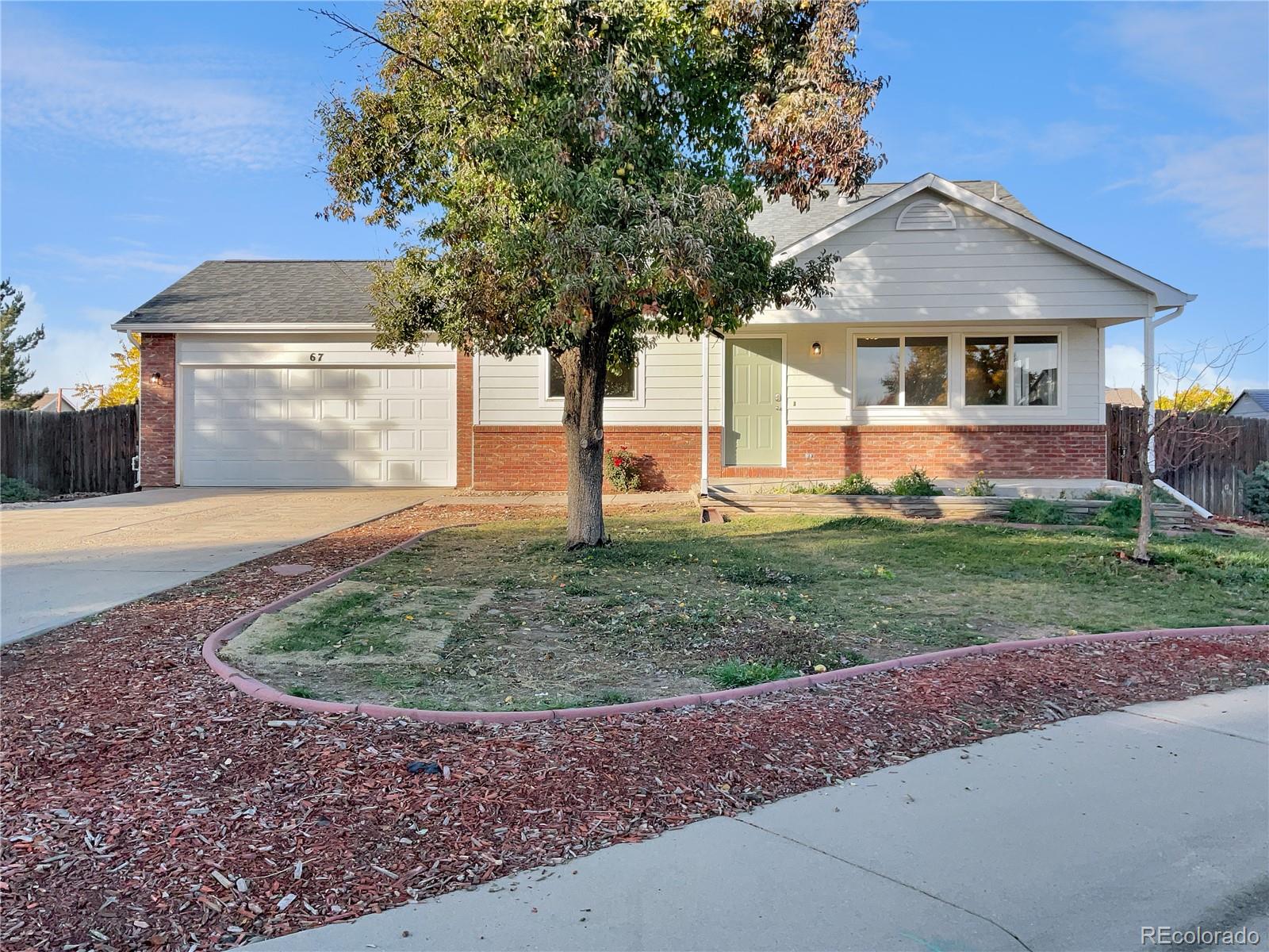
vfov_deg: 48.2
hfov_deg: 61.7
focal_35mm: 29
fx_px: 1063
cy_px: 476
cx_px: 634
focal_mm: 3
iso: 16
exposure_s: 1/816
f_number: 1.8
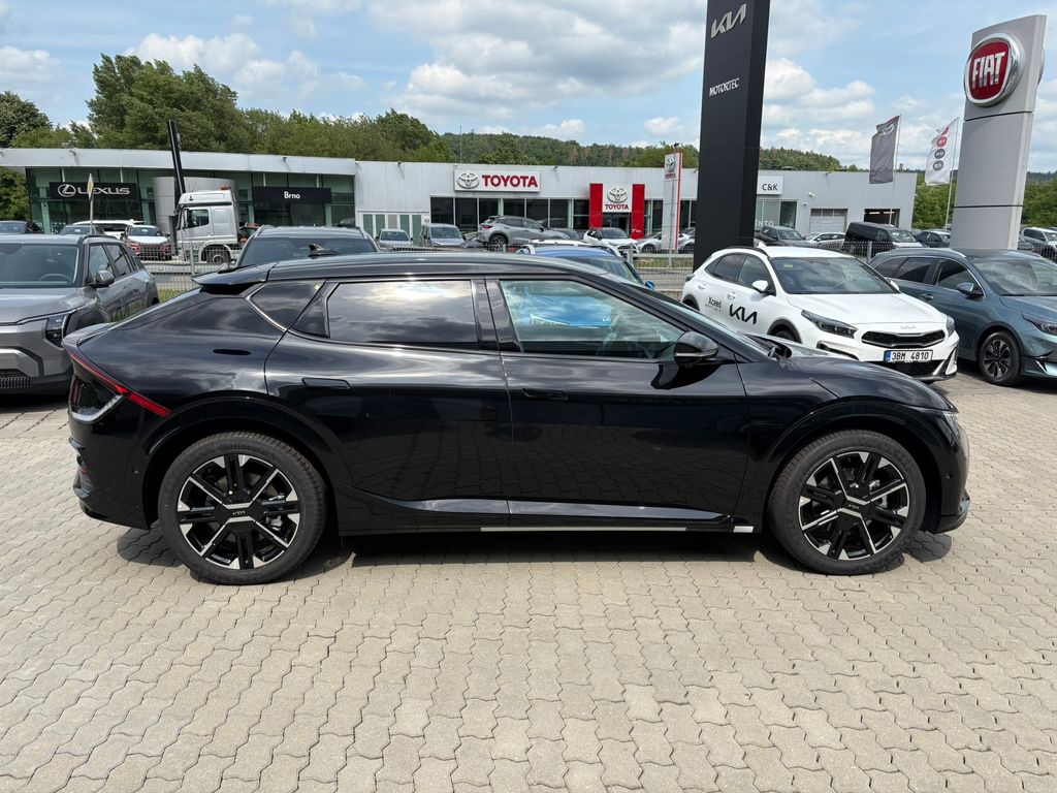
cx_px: 528
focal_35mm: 26
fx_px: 794
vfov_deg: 53.1
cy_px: 396
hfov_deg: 67.3
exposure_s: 1/2208
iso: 50
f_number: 1.6
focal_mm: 5.96
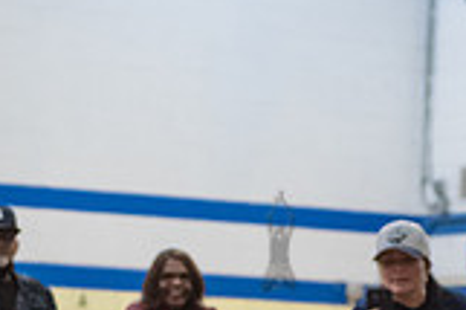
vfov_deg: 4.7
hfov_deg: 7.1
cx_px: 278
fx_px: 3737
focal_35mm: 289
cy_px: 520
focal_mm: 80
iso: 8000
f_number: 3.5
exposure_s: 1/500
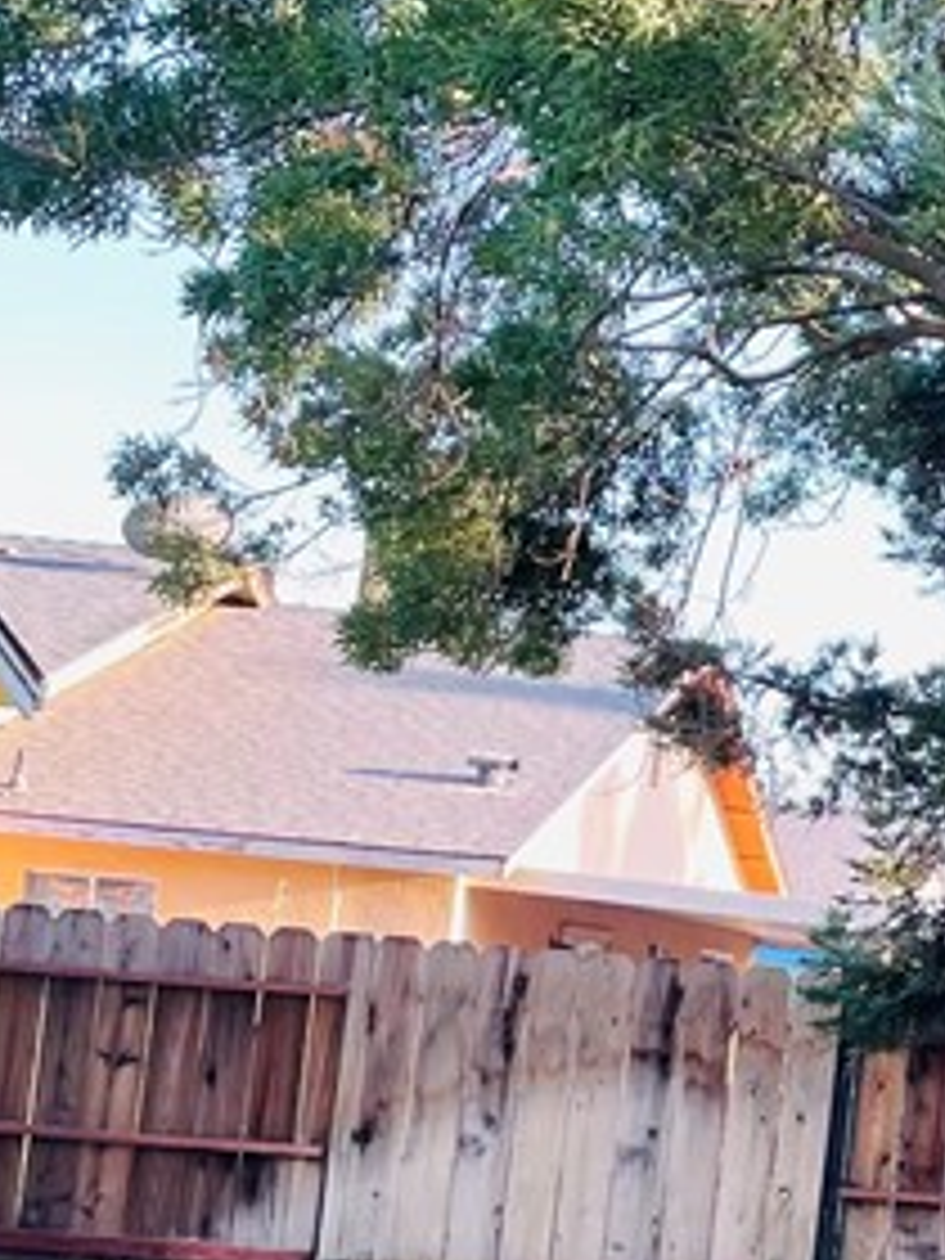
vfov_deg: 20.6
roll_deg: -4.9
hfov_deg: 14.3
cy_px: 796
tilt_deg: +5.3
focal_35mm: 95
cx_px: 1498
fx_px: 3458
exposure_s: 1/188
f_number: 1.6
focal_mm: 4.2
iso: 32
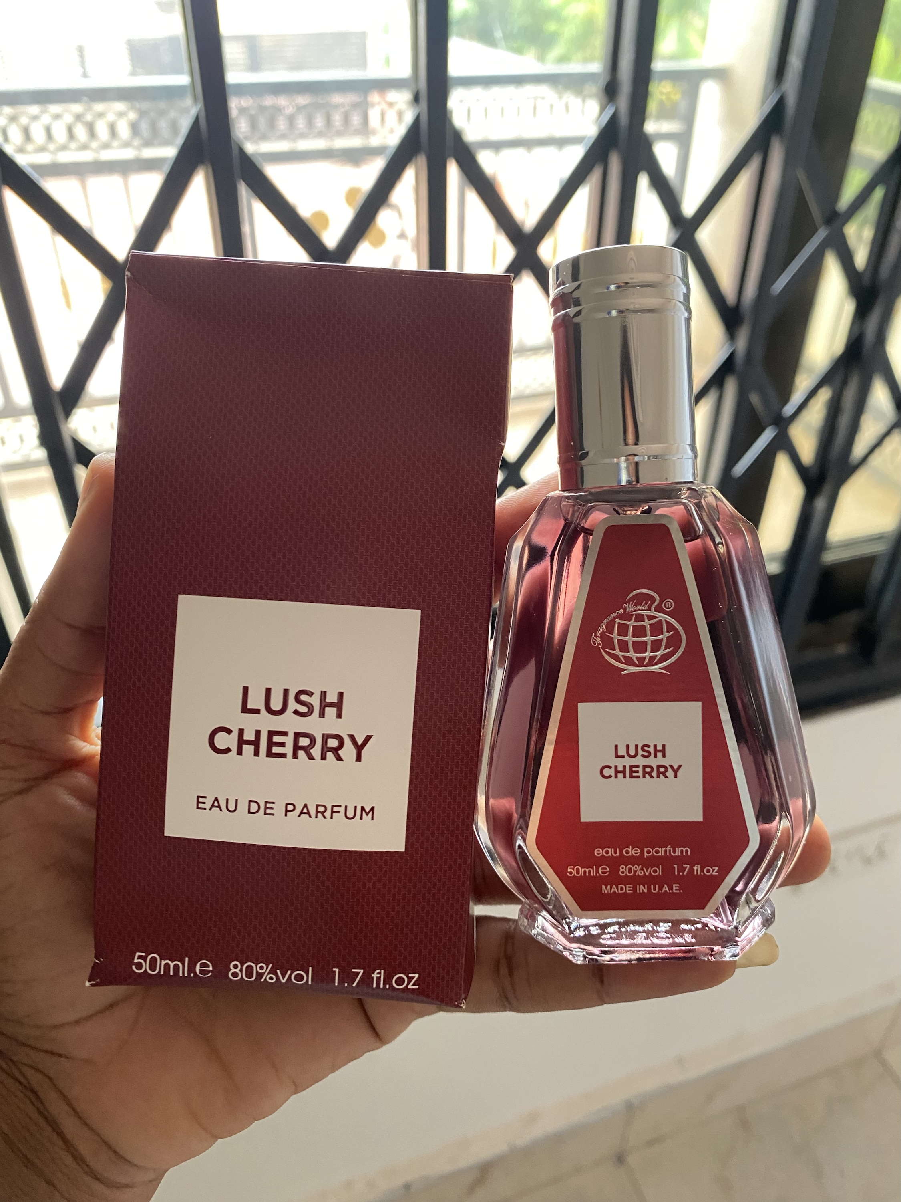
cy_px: 601
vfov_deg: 67.3
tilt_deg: -36.0
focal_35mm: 26
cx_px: 450
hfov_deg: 53.1
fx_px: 902
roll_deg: -1.7
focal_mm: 4.25
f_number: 1.8
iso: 320
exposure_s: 1/60
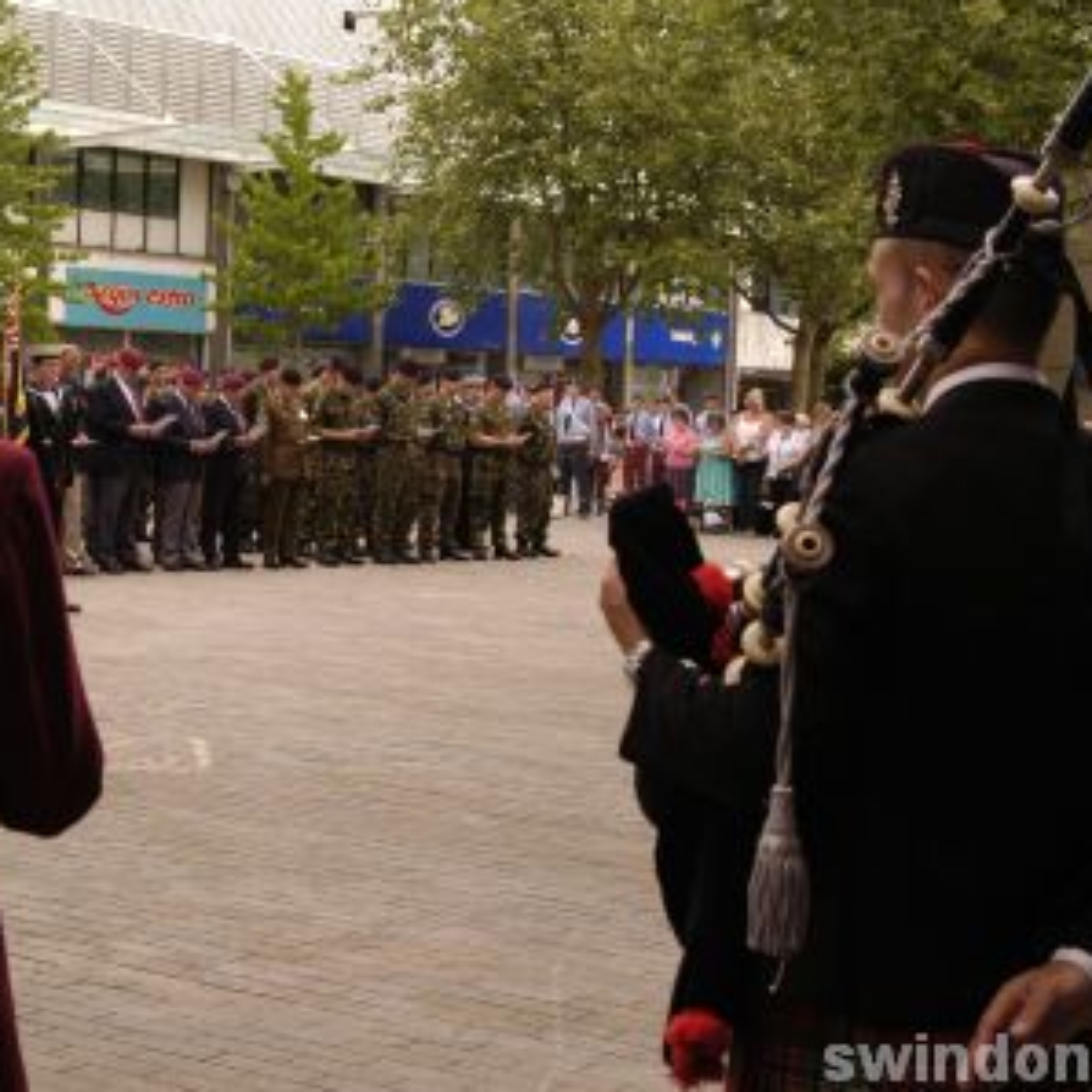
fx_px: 2641
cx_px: 396
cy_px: 542
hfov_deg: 23.3
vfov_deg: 23.4
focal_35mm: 74
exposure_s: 1/200
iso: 400
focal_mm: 38
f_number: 9
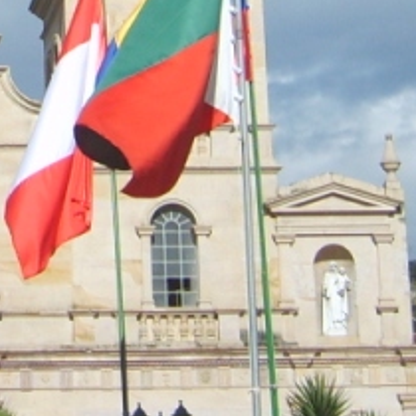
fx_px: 2053
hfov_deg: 11.3
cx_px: -123
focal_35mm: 151
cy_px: -139
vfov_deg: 11.3
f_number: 7.1
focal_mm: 5.8
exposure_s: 1/250
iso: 50
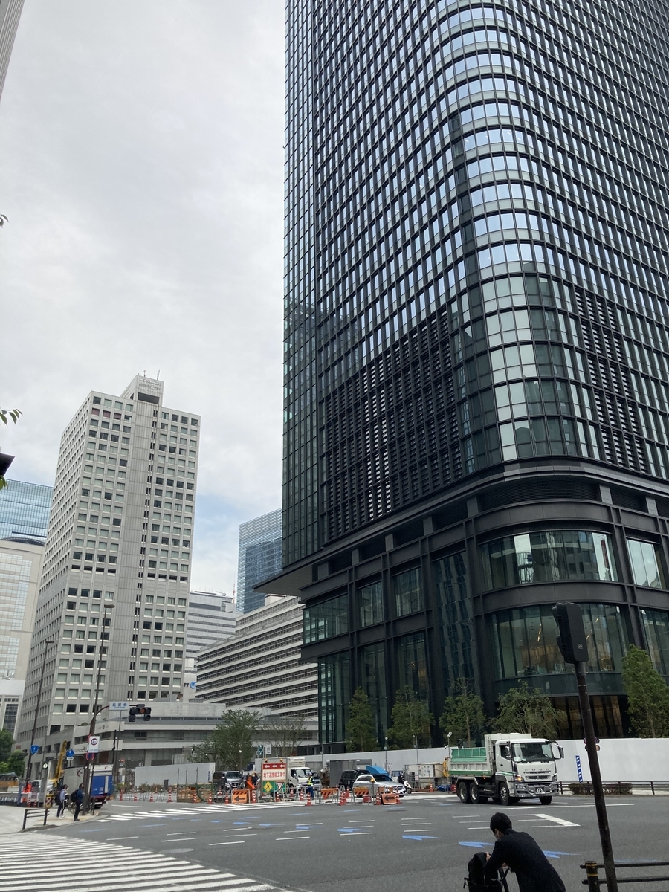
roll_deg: +2.1
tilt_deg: +24.8
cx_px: 334
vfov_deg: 63.4
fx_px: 722
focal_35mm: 28
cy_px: 446
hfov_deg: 49.7
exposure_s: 1/1429
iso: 20
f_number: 1.8
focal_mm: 3.99
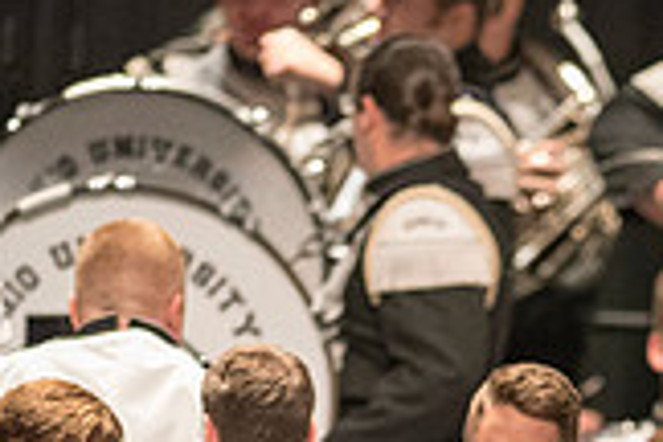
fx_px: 19741
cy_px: 710
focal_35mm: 1072
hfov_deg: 1.9
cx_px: 786
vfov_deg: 1.3
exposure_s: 1/500
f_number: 2.8
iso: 4000
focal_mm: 300
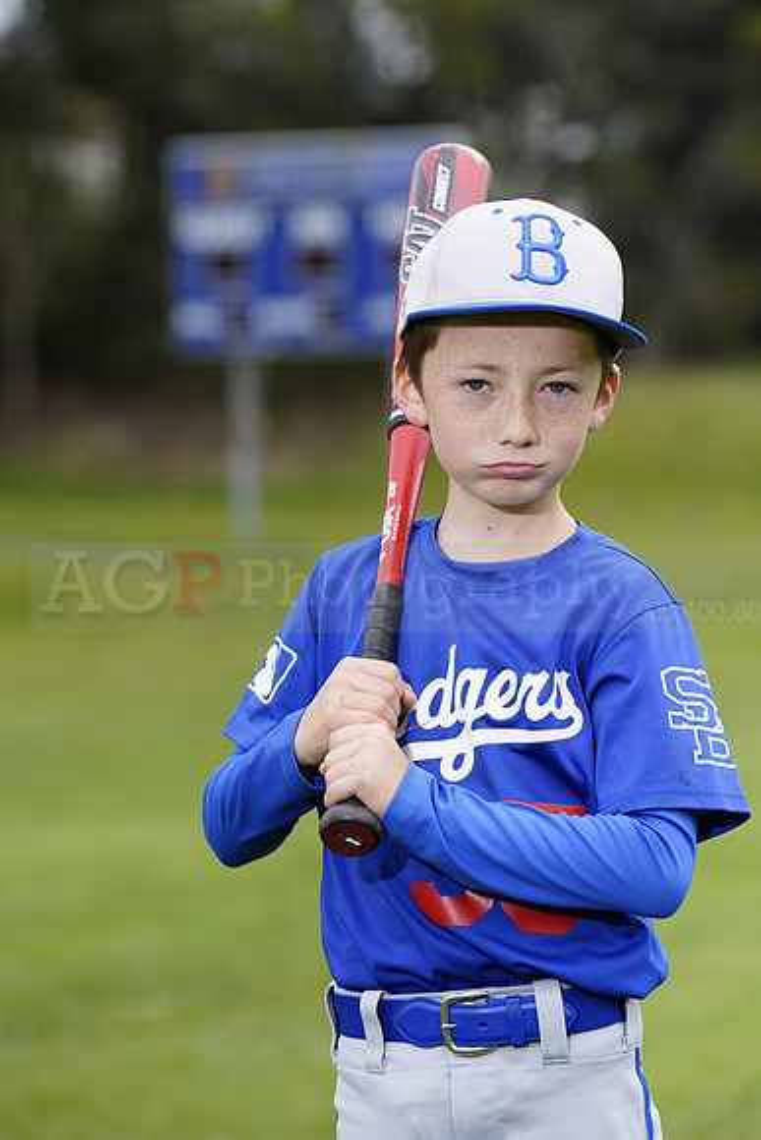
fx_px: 6052
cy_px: 570
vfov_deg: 10.8
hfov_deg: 7.2
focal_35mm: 191
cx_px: 380
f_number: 6.3
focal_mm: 191
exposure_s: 1/250
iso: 100
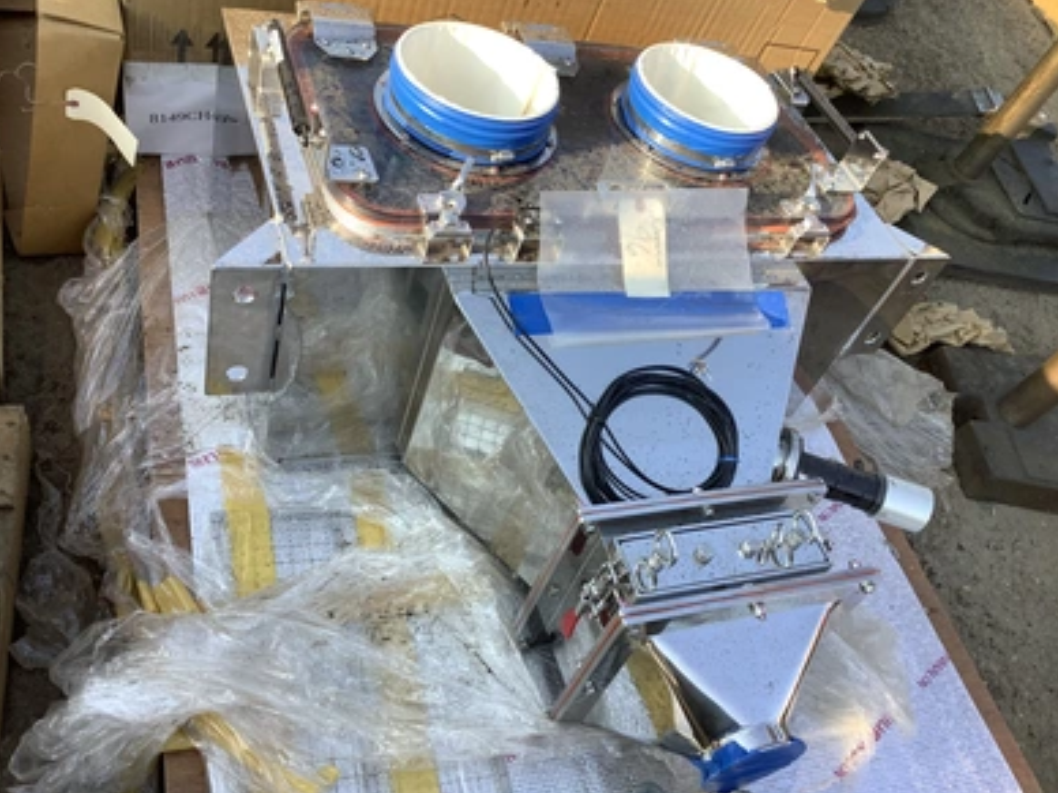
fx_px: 978
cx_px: 537
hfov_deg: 56.8
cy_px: 395
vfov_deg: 44.2
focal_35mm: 32
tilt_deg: -51.3
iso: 25
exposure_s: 1/319
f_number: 2.4
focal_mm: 3.3
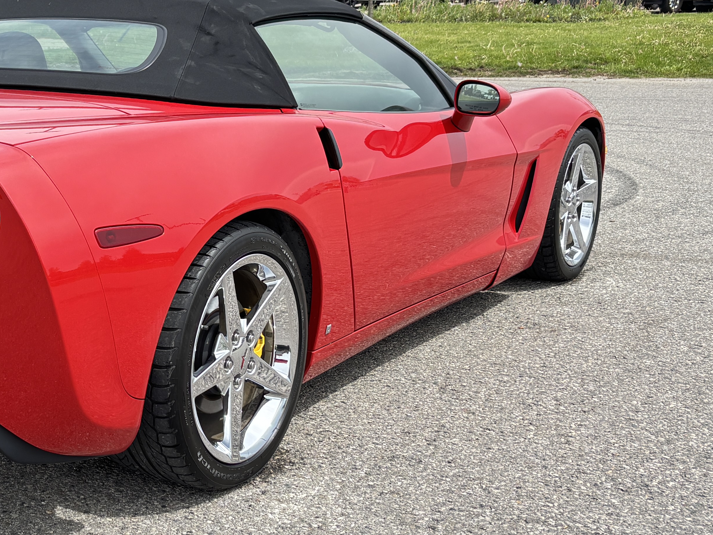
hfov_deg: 30.1
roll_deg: +0.9
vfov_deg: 24.0
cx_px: 52
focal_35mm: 61
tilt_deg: -14.9
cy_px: 273
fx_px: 1256
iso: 50
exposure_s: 1/978
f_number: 1.6
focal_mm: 5.96
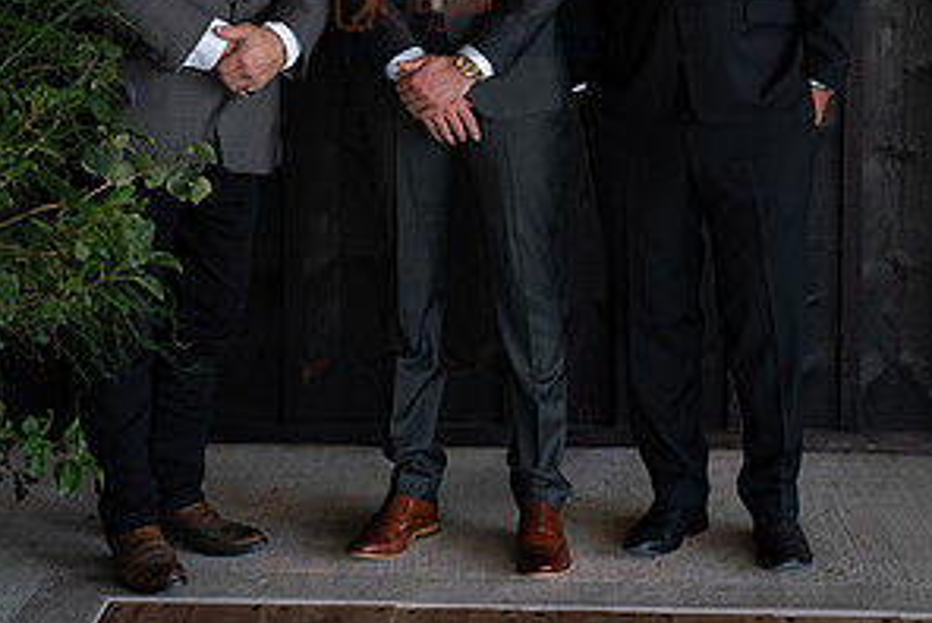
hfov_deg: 23.9
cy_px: 9
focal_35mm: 85
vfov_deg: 15.8
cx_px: 469
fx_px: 2203
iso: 400
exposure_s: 1/400
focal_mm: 56
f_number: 3.2
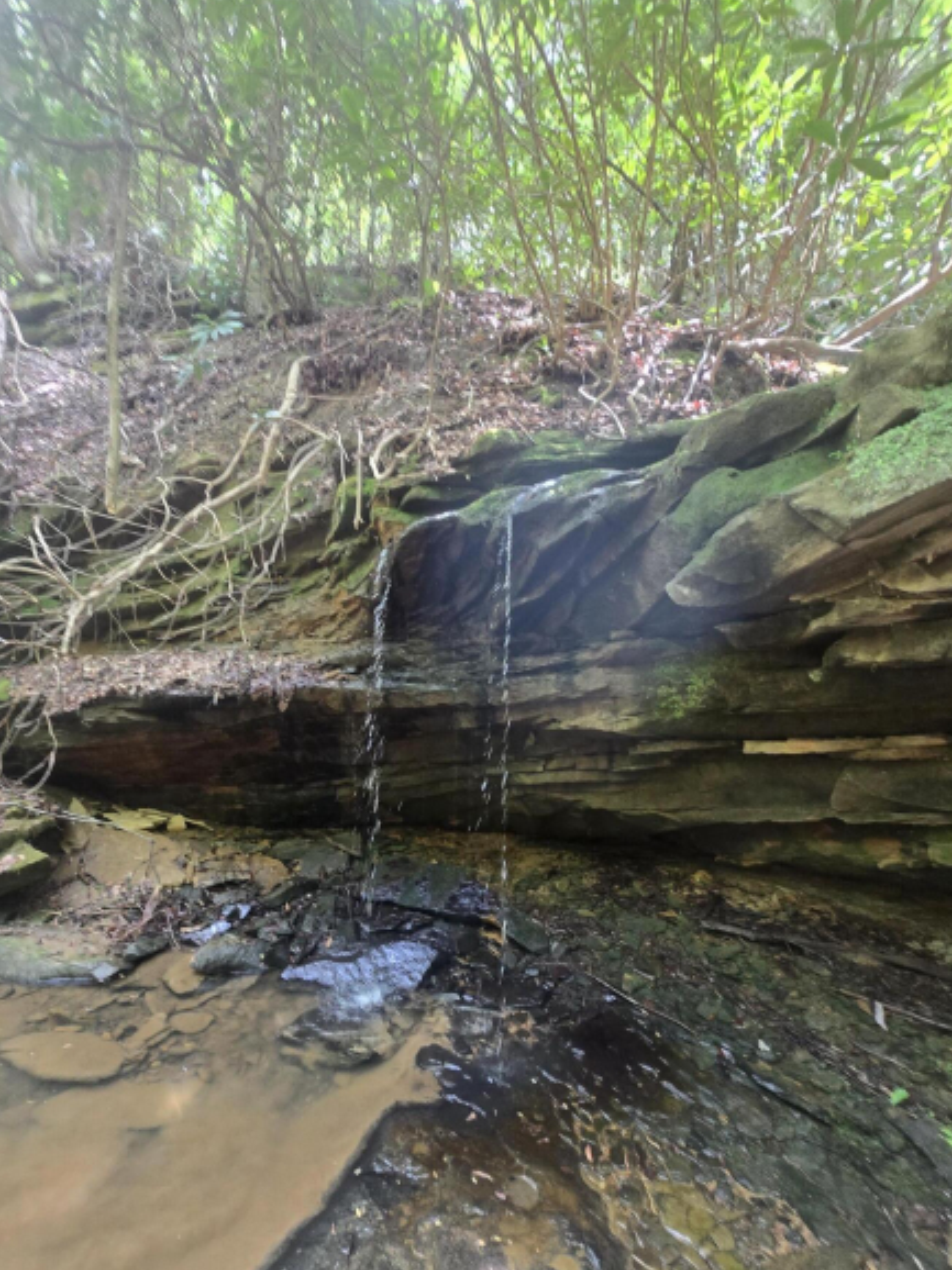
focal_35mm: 15
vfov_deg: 97.8
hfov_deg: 81.7
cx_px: 466
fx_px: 550
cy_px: 702
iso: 200
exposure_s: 1/60
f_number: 2.2
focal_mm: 1.7
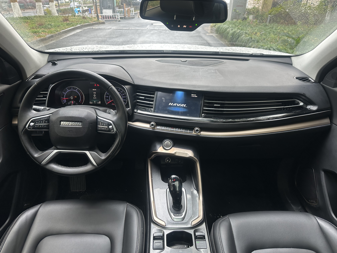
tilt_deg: -28.2
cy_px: 126
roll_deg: -1.6
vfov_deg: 56.8
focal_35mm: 24
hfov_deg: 71.6
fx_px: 234
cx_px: 168
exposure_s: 1/121
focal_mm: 6.86
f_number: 1.78
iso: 100
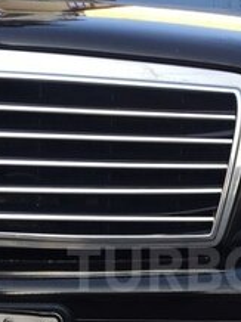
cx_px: 219
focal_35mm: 66
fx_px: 614
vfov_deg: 28.6
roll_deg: -0.2
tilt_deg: -13.0
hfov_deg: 21.7
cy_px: 269
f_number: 2.2
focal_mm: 4.15
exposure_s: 1/155
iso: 32
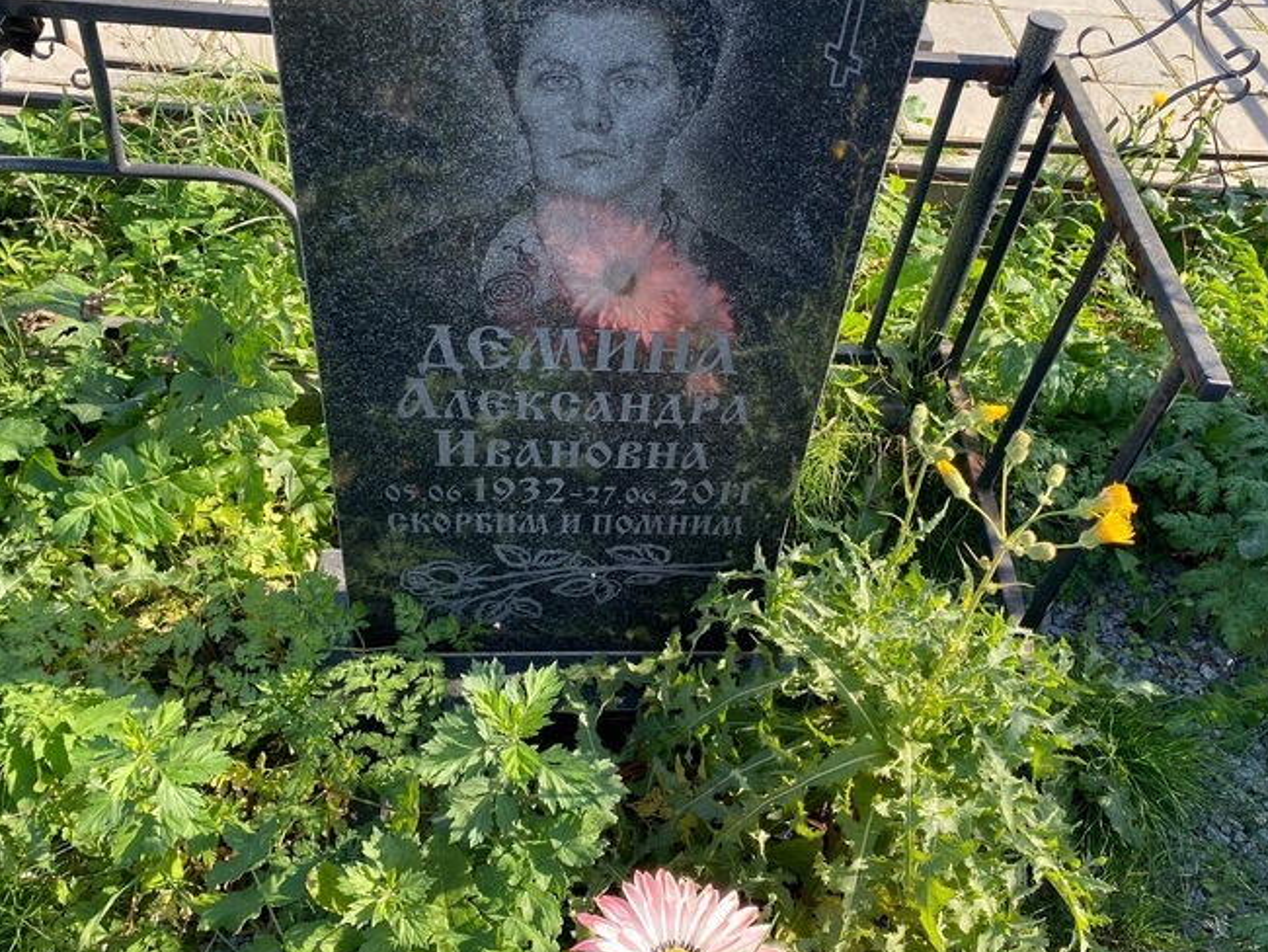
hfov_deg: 56.8
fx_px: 1173
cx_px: 652
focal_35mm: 32
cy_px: 406
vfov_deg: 44.1
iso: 32
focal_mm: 4.25
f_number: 1.8
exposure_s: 1/428
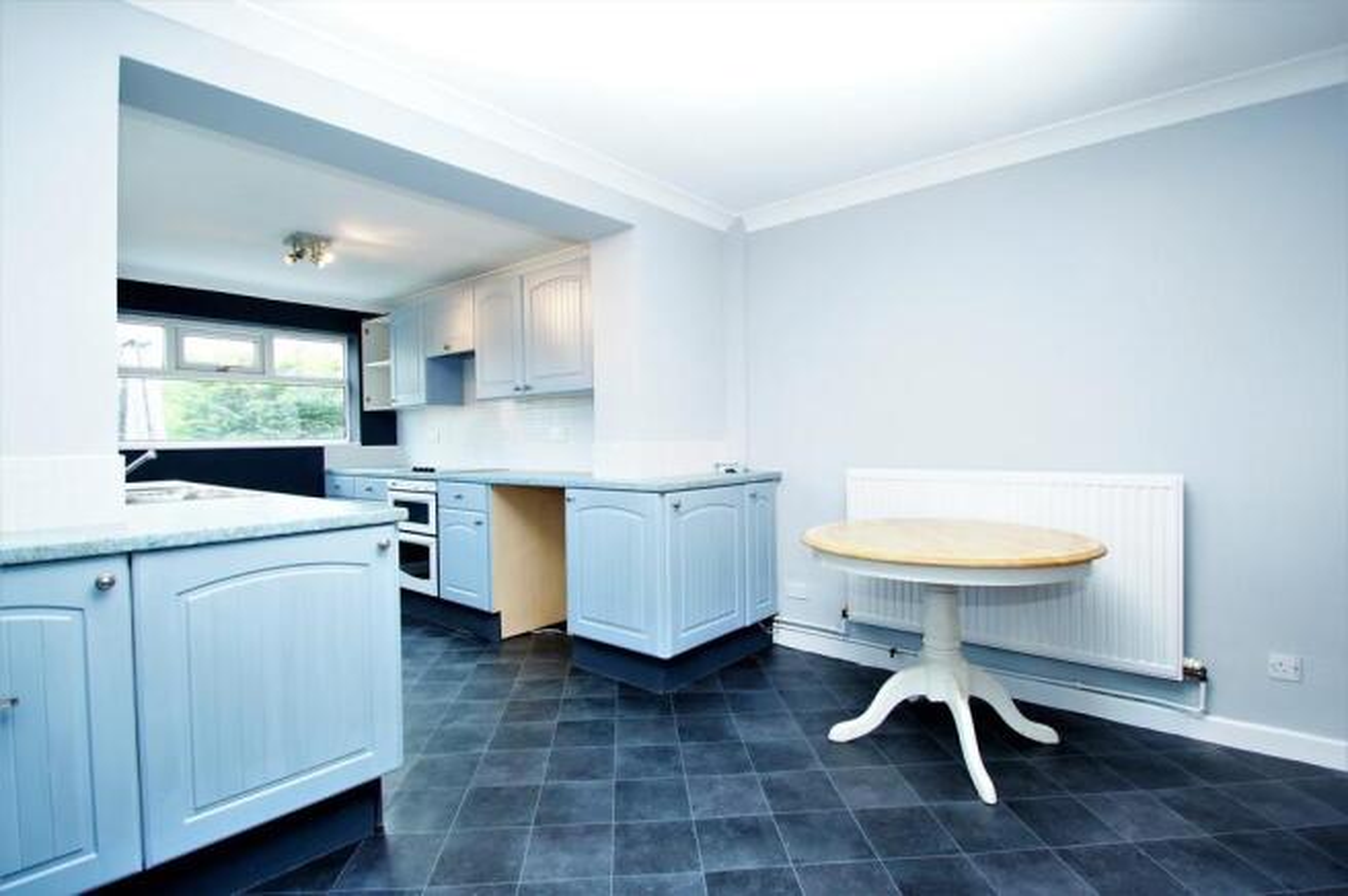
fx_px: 617
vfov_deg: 71.9
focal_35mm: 16
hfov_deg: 95.0
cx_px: 674
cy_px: 448
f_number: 3.5
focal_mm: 11
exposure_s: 1/60
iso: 320
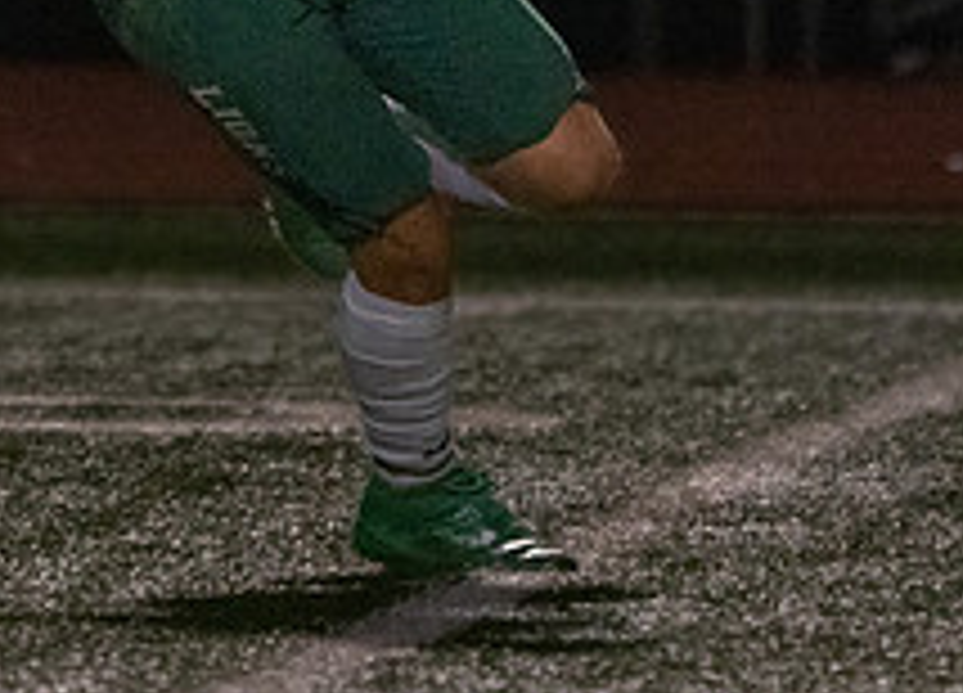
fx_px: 33753
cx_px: 273
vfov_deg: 1.2
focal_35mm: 1231
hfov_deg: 1.6
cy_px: -254
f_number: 5.6
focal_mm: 345
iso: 20000
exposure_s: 1/1000
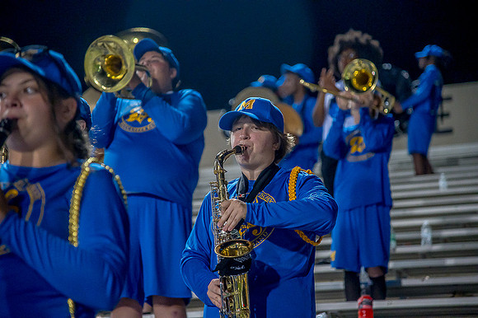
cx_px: 239
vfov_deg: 11.4
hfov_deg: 17.1
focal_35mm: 120
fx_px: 1592
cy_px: 159
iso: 2000
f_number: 4
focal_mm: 120
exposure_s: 1/200
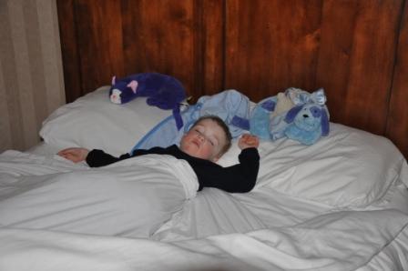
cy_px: 136
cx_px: 204
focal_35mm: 45
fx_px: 510
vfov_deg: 29.8
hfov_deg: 43.6
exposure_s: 1/60
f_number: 4.2
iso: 800
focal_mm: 30
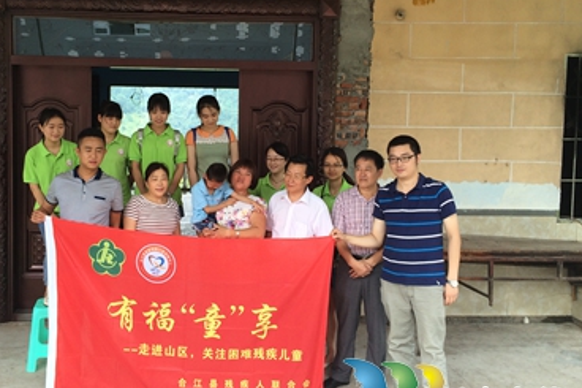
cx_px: 234
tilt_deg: -4.1
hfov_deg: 47.2
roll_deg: -1.0
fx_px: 663
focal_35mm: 41
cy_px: 175
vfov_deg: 32.6
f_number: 2.2
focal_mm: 4.15
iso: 32
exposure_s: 1/236
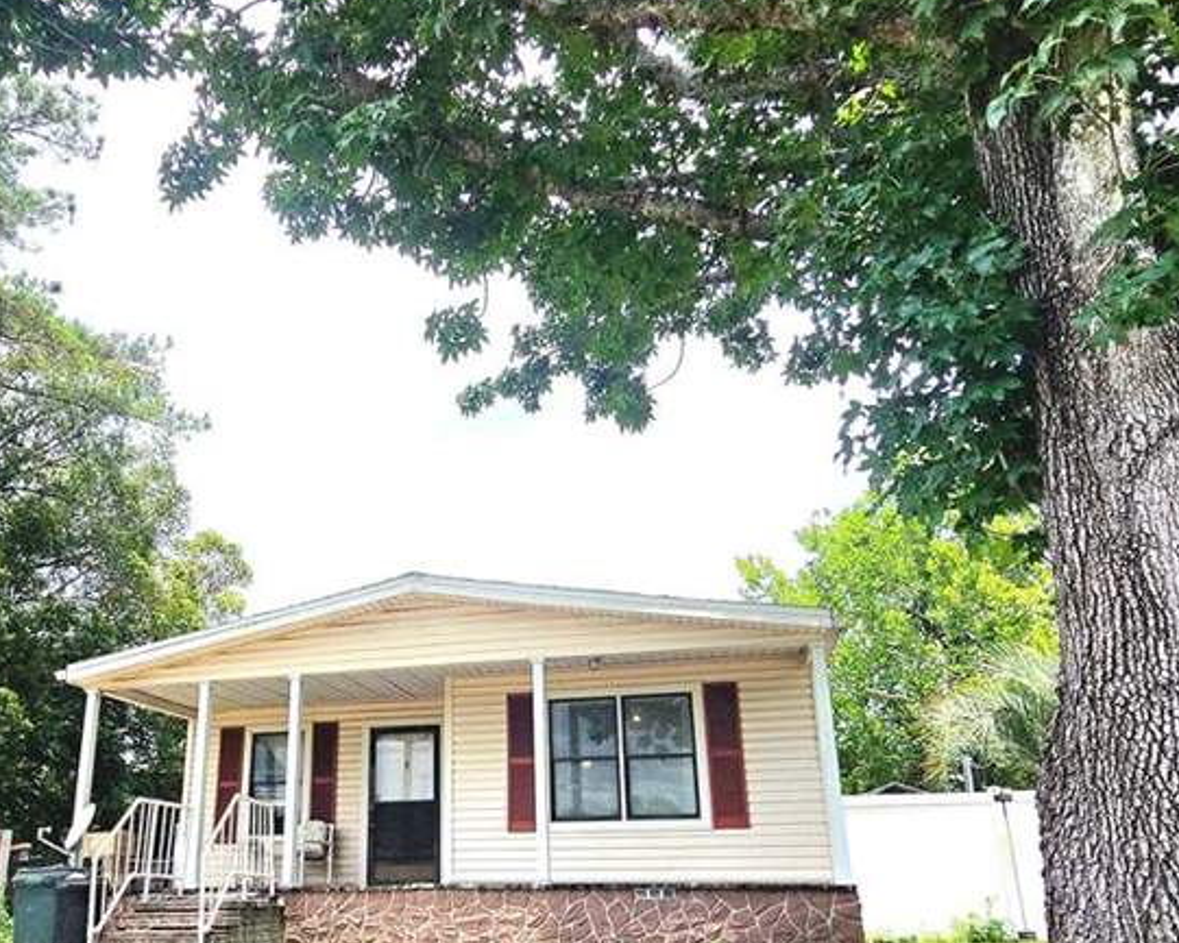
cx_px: 466
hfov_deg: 67.4
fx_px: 873
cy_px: 605
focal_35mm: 25
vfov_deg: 55.9
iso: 50
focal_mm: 2.2
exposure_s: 1/3333
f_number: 2.2
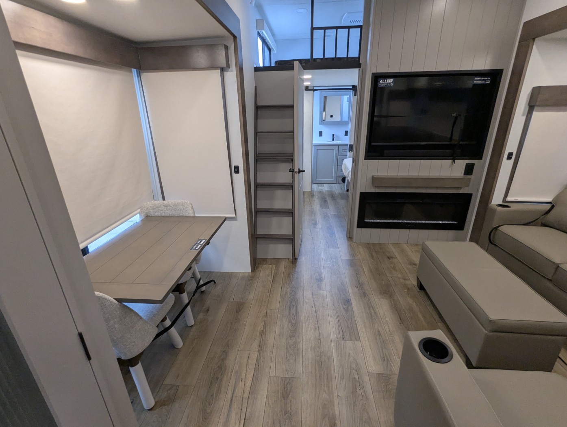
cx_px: 284
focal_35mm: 16
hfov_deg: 94.4
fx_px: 262
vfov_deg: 78.2
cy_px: 214
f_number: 2.2
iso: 180
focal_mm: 2.35
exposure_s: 1/76.5
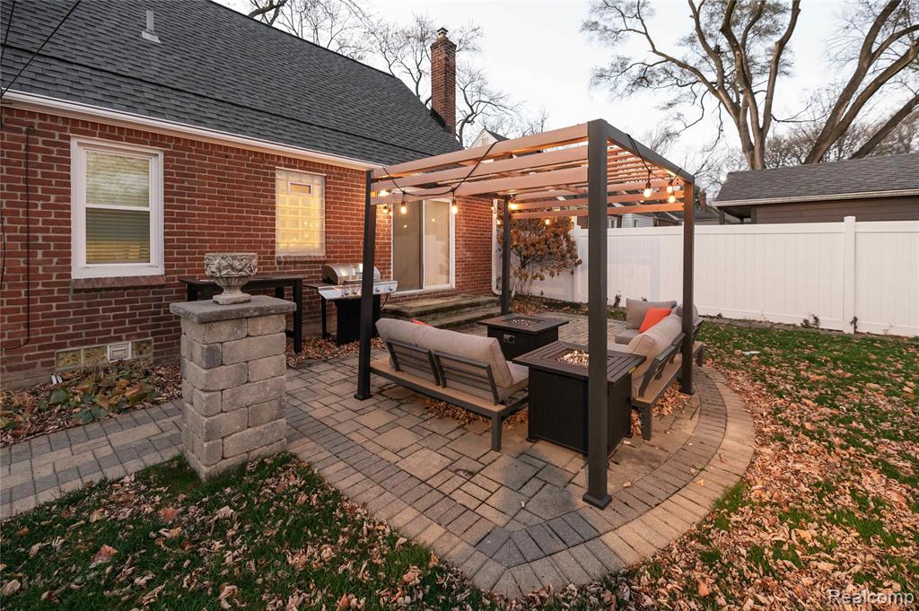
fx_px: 357
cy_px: 306
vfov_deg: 81.1
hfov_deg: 104.3
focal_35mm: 14
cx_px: 460
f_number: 4
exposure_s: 1/60
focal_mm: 14
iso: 800
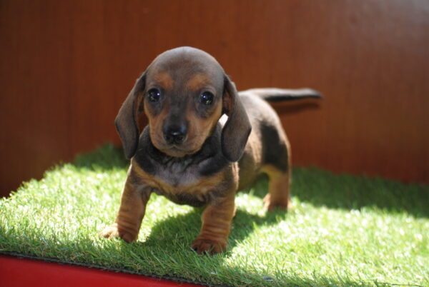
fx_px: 985
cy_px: 144
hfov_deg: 24.6
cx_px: 214
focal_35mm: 82
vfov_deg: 16.6
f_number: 4
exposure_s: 1/125
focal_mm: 55
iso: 160
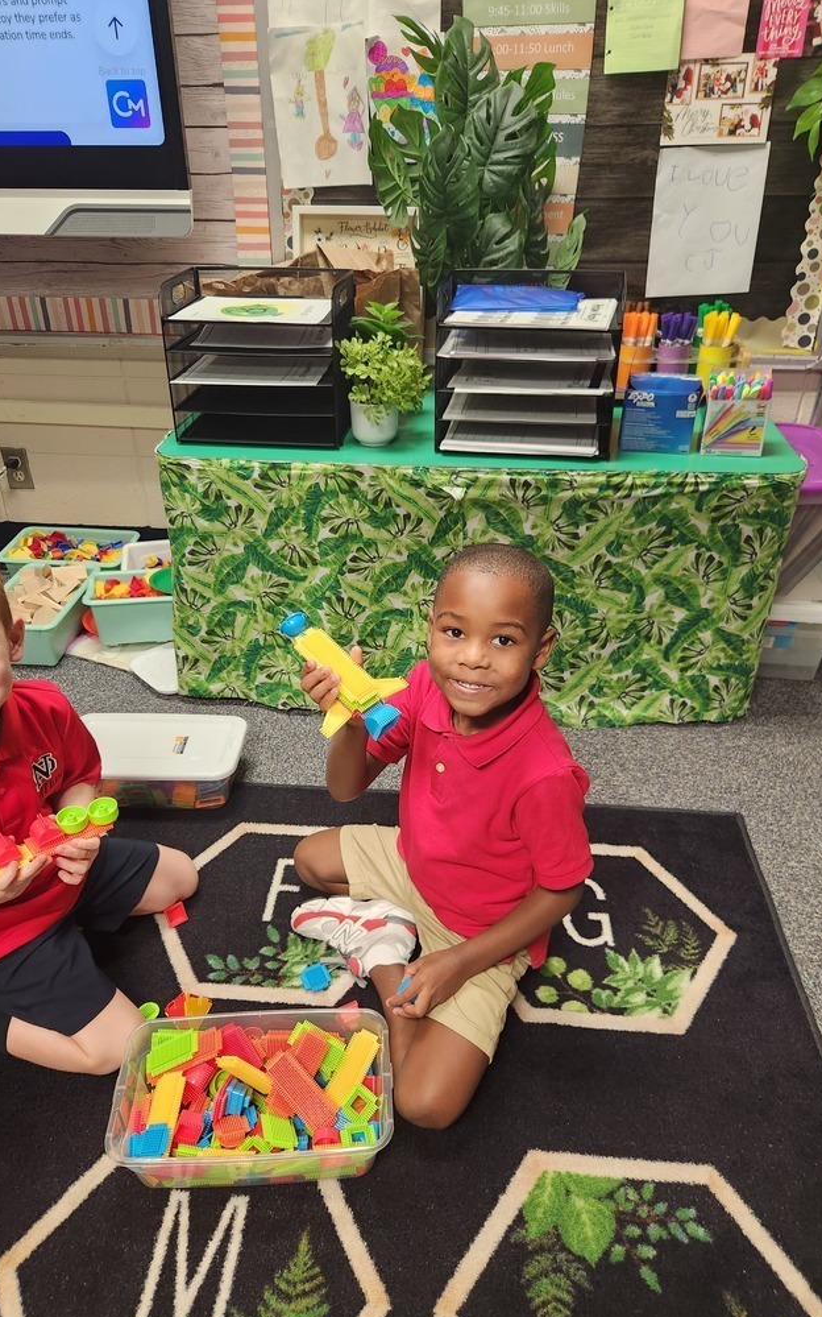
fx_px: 896
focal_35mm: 25
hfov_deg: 49.2
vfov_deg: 72.5
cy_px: 671
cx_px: 373
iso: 400
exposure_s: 1/120
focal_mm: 5.4
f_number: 1.8
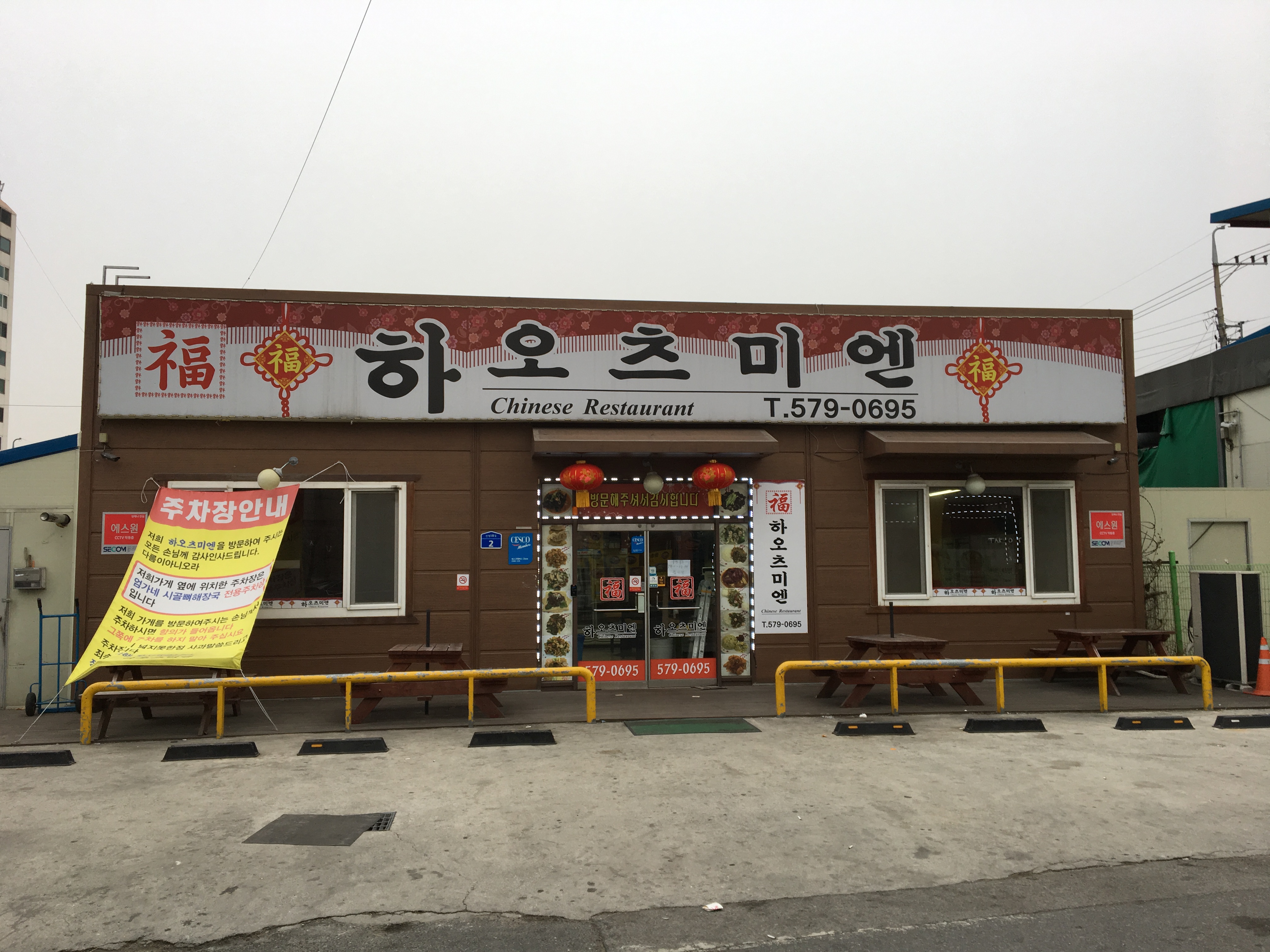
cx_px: 635
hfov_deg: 61.7
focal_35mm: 29
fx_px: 1064
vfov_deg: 48.2
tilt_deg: +3.2
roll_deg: -0.2
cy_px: 476
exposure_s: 1/120
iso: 32
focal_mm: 4.15
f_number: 2.2
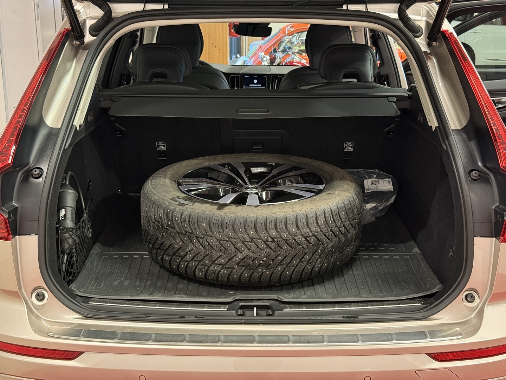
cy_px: 190
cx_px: 253
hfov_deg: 39.7
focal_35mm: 48
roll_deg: +0.2
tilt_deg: -13.9
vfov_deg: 30.3
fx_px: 702
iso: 320
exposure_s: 1/40
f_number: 1.78
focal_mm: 6.76
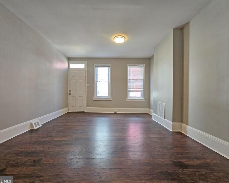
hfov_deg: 100.6
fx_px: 95
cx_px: 109
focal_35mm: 14
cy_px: 91
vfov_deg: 88.0
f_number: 2.2
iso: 100
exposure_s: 1/60
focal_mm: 2.2
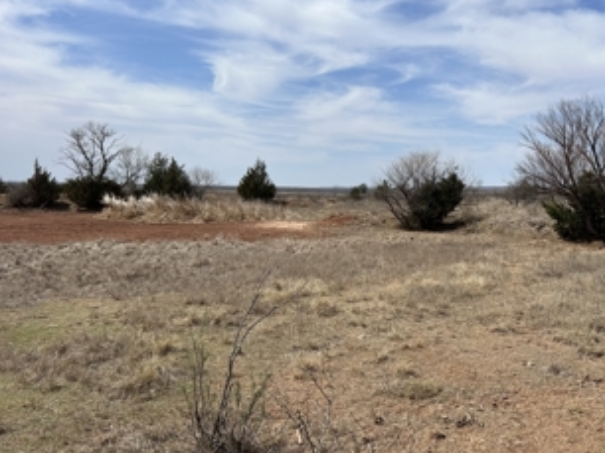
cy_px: 277
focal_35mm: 34
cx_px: 382
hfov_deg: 53.3
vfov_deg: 41.5
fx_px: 594
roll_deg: -0.8
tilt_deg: -9.3
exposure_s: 1/6993
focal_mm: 5.7
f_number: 1.5
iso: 50
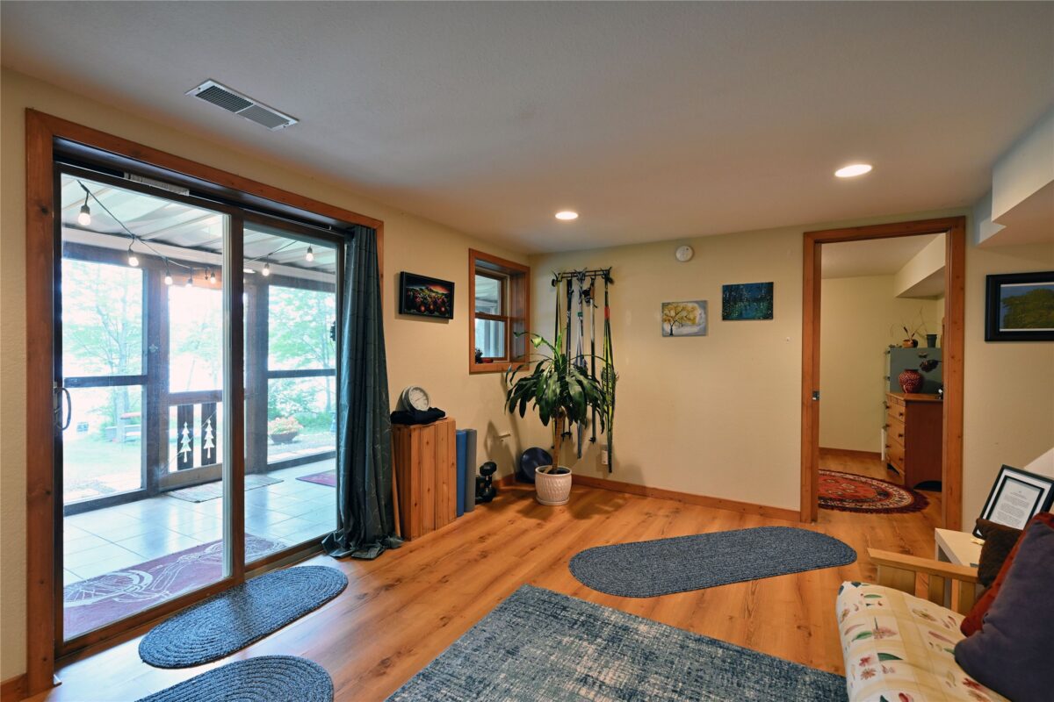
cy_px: 351
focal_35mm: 16
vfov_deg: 73.7
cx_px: 527
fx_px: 468
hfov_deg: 96.7
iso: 400
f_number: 5.6
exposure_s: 1/6
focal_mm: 16
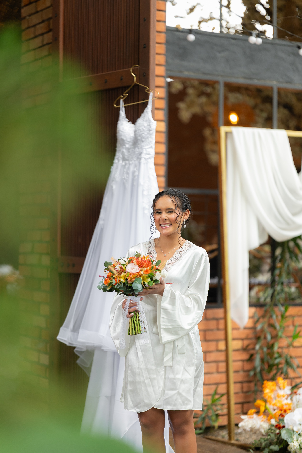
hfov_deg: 16.1
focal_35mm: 85
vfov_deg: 23.9
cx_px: 151
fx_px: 1069
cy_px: 226
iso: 500
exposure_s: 1/1000
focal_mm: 85
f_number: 1.4
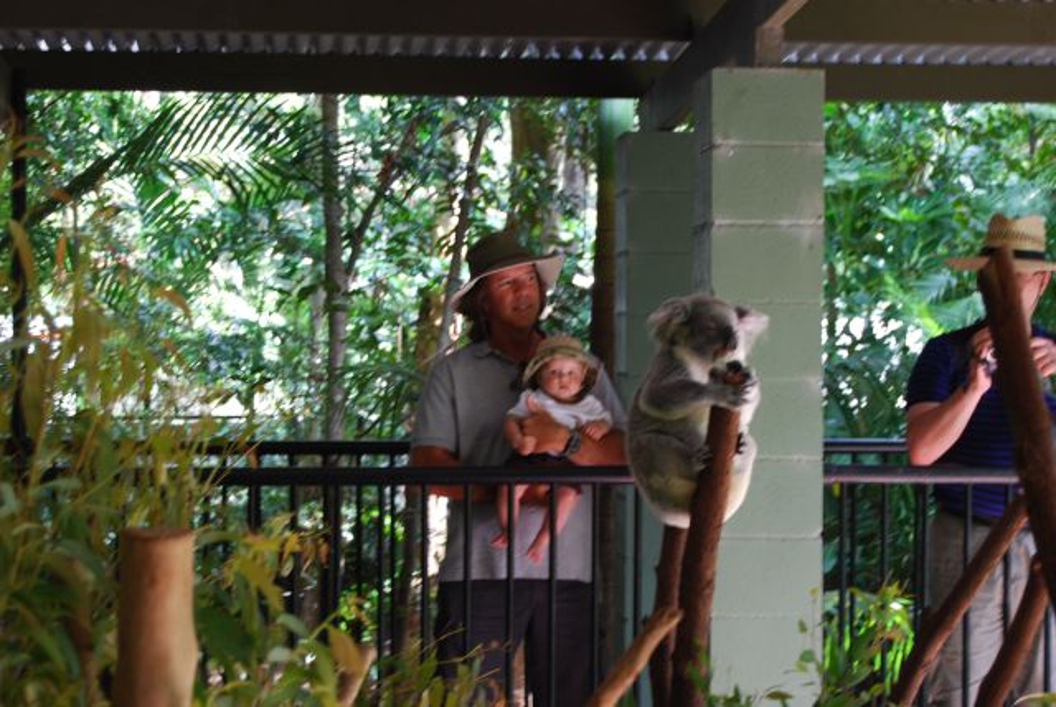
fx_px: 2422
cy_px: 354
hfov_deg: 24.6
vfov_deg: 16.6
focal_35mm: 82
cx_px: 528
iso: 400
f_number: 5.6
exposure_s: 1/30
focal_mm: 55
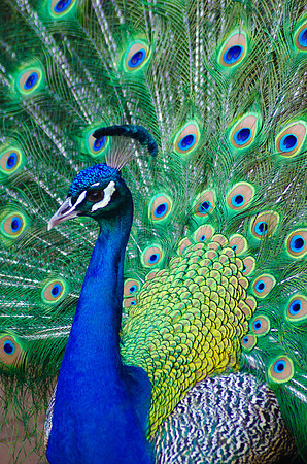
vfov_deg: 8.9
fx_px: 2988
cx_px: 154
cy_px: 232
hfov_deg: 5.9
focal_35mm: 232
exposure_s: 1/1250
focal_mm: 155
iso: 1000
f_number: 4.5
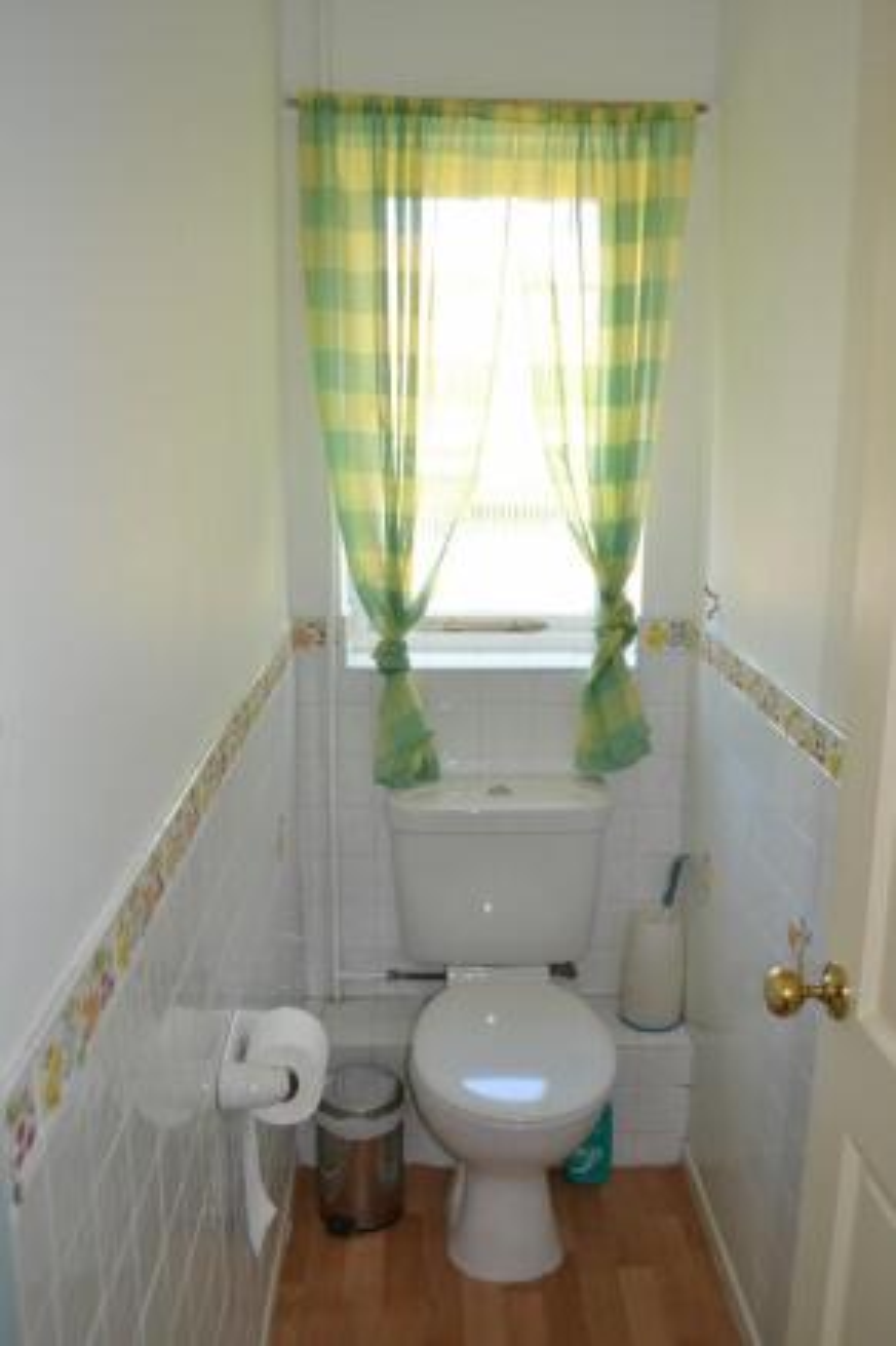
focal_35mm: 33
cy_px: 673
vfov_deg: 57.2
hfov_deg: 39.9
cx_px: 448
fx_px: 1233
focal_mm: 22
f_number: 4
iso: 400
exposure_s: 1/100
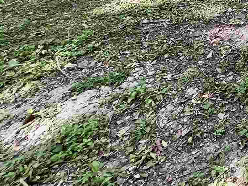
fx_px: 380
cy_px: -149
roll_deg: -1.7
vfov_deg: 20.0
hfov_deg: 23.6
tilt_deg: -9.0
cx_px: 419
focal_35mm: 53
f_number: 1.8
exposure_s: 1/148
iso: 32
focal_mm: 1.57
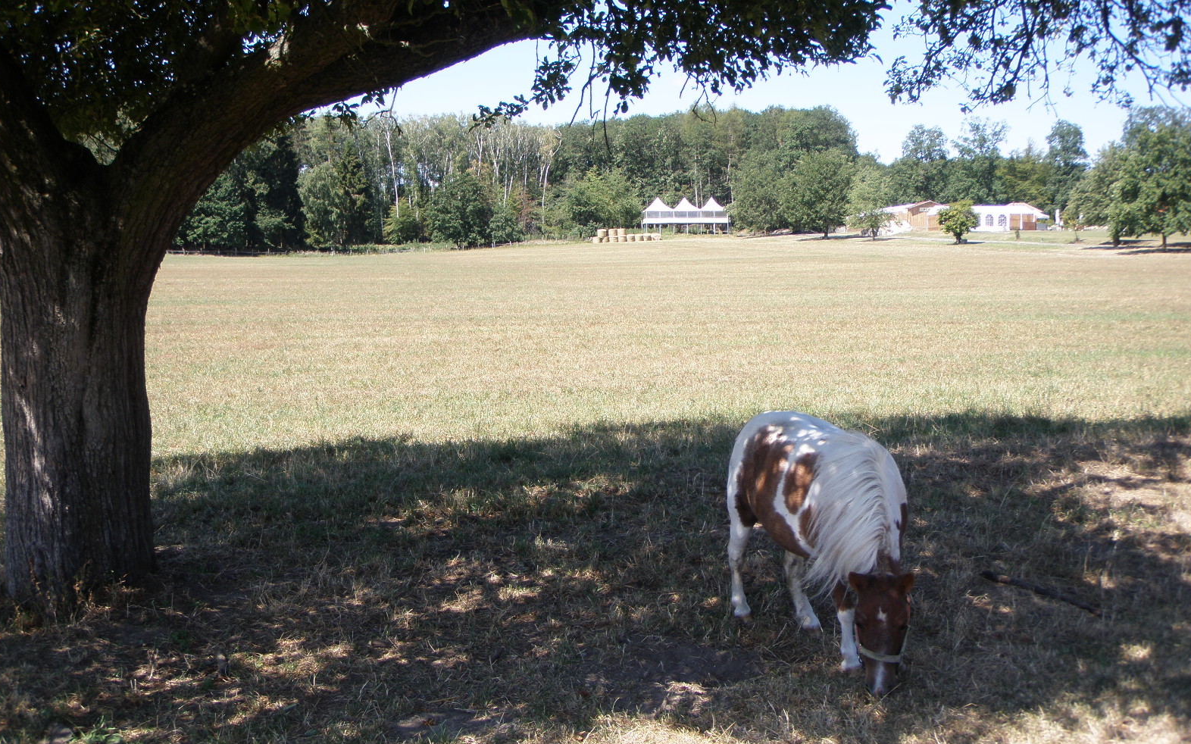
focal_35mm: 41
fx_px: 1331
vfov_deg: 31.2
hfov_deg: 48.2
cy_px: 358
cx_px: 596
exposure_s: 1/200
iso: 50
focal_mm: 6.7
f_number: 3.5
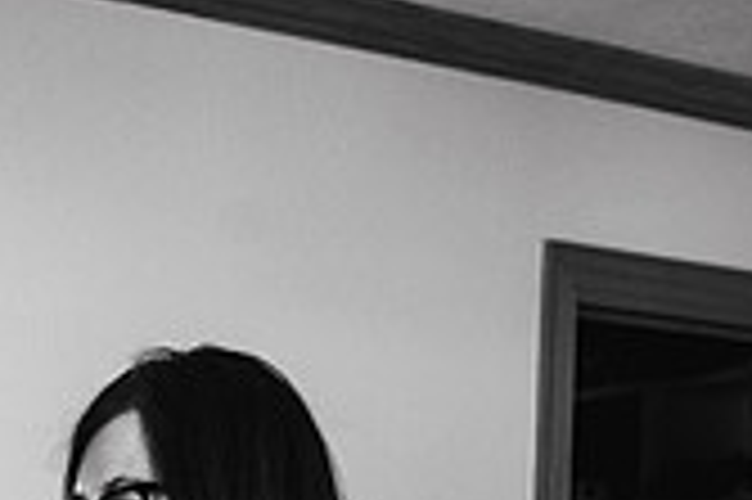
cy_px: 860
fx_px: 2170
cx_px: -185
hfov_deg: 18.5
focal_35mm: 104
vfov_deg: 12.2
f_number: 4
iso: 640
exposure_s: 1/100
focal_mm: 30
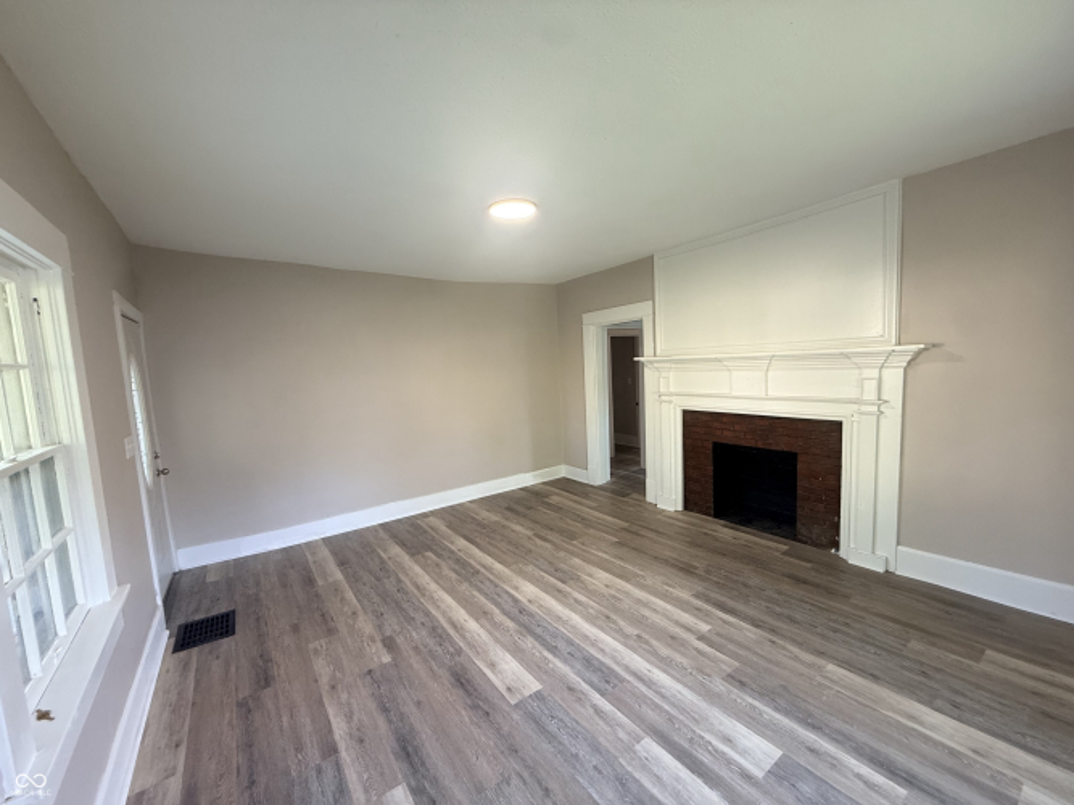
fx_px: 434
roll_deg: +2.3
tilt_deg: -5.5
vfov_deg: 85.7
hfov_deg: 102.1
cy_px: 402
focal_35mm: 14
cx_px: 537
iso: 200
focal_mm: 2.22
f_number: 2.2
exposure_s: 1/60
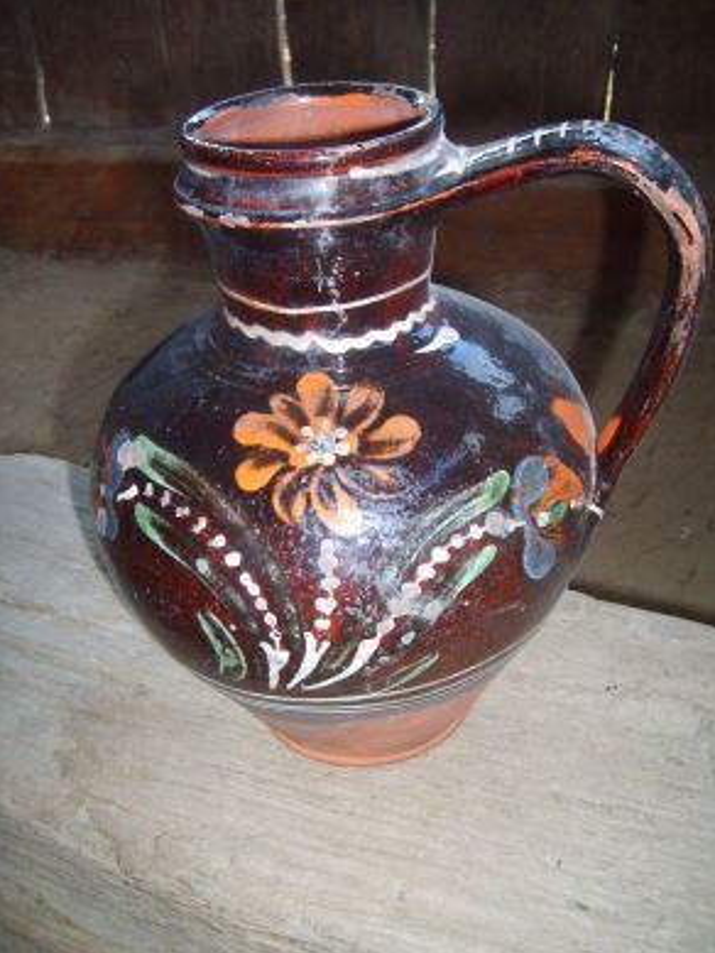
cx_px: 362
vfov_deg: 51.3
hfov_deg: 39.7
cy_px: 465
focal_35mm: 36
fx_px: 991
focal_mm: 5.8
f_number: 2.8
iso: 100
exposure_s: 1/45
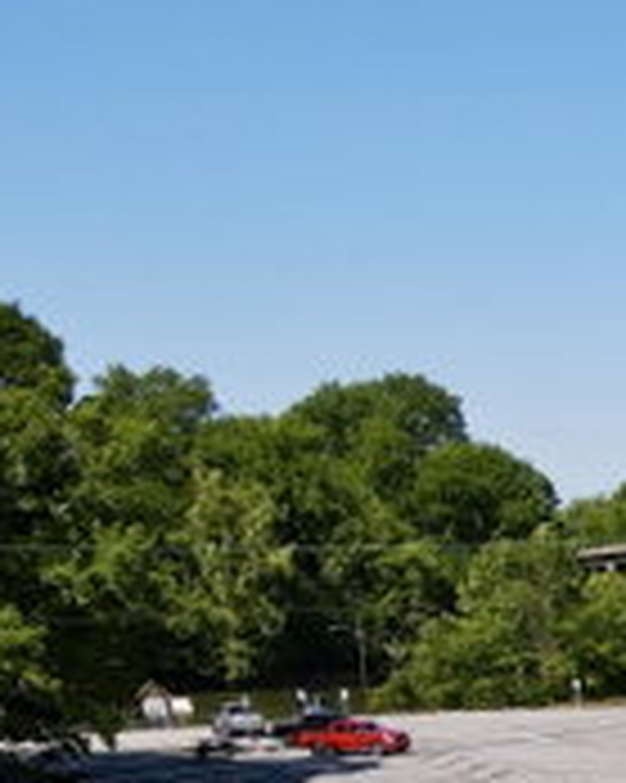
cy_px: 932
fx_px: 1993
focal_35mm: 86
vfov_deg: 20.8
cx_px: 1389
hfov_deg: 13.9
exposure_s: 1/640
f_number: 2.8
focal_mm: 4.5
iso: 100
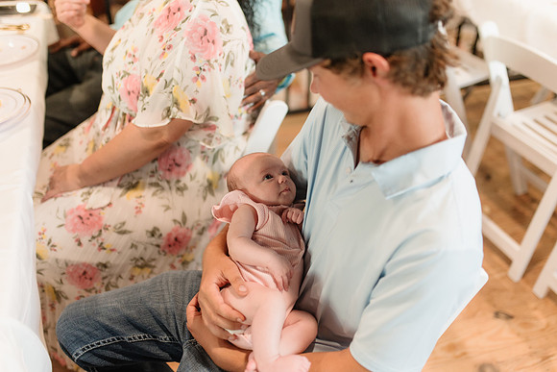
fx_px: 566
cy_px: 184
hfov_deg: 52.4
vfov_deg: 36.4
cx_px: 276
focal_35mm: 37
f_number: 1.4
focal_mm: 35
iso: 1250
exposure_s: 1/200
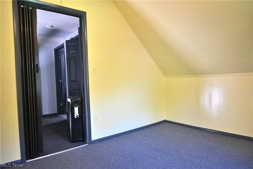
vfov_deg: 53.1
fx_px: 169
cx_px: 126
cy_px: 84
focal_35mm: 24
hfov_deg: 73.7
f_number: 3.5
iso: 3200
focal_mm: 16
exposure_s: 1/100
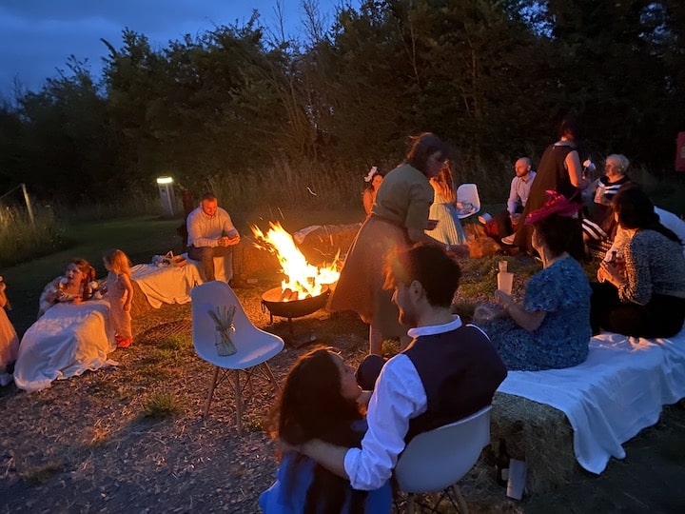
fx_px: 515
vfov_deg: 53.1
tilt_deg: -11.9
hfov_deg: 67.3
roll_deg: +2.7
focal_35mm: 26
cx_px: 342
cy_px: 257
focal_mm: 4.25
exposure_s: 1/14
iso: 1600
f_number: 1.8
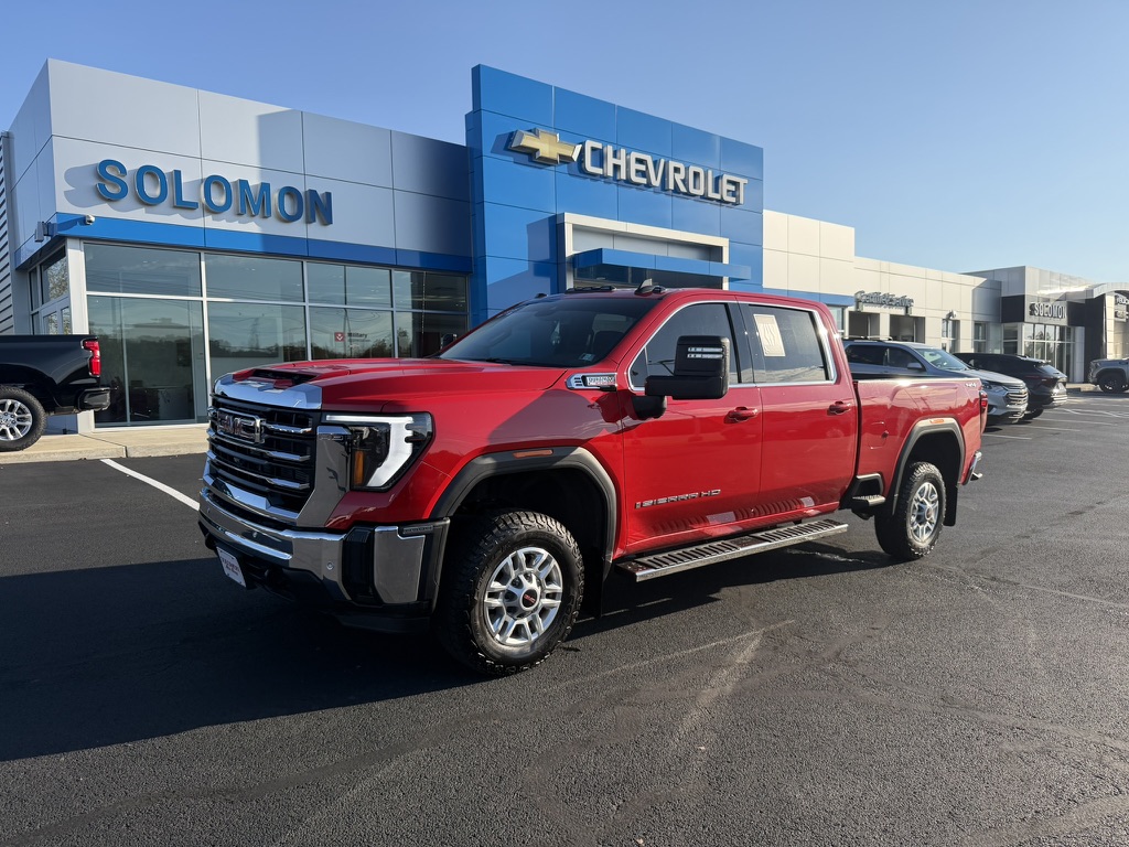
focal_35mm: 24
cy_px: 424
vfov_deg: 56.8
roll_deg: +0.9
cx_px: 564
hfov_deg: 71.6
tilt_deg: -3.3
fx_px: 783
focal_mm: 6.76
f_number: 1.78
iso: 100
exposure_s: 1/3759
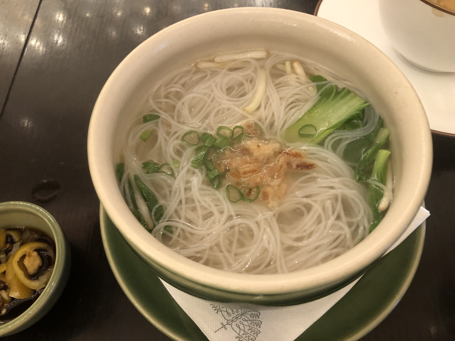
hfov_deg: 63.4
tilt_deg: -62.2
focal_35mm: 28
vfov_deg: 49.7
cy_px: 170
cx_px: 228
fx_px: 368
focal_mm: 3.99
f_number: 1.8
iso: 80
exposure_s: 1/17
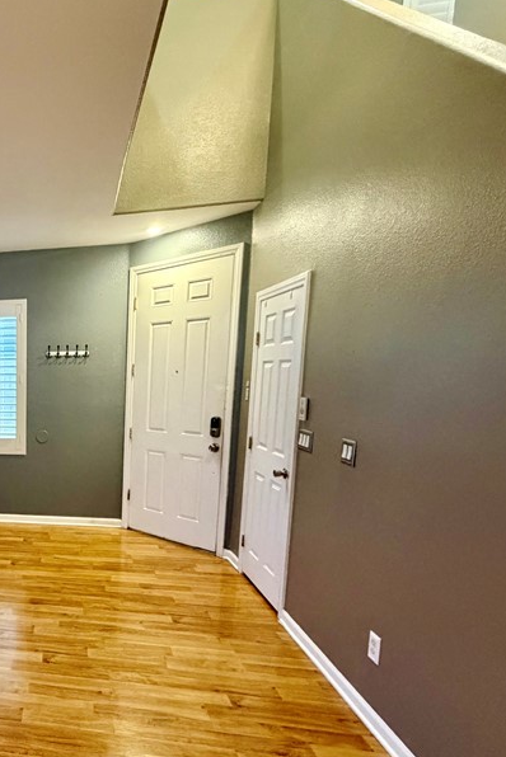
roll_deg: +1.2
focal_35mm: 25
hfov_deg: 41.4
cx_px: -44
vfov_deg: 70.8
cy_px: 452
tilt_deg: -9.3
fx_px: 526
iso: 640
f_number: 2.2
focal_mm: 2.22
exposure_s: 1/60
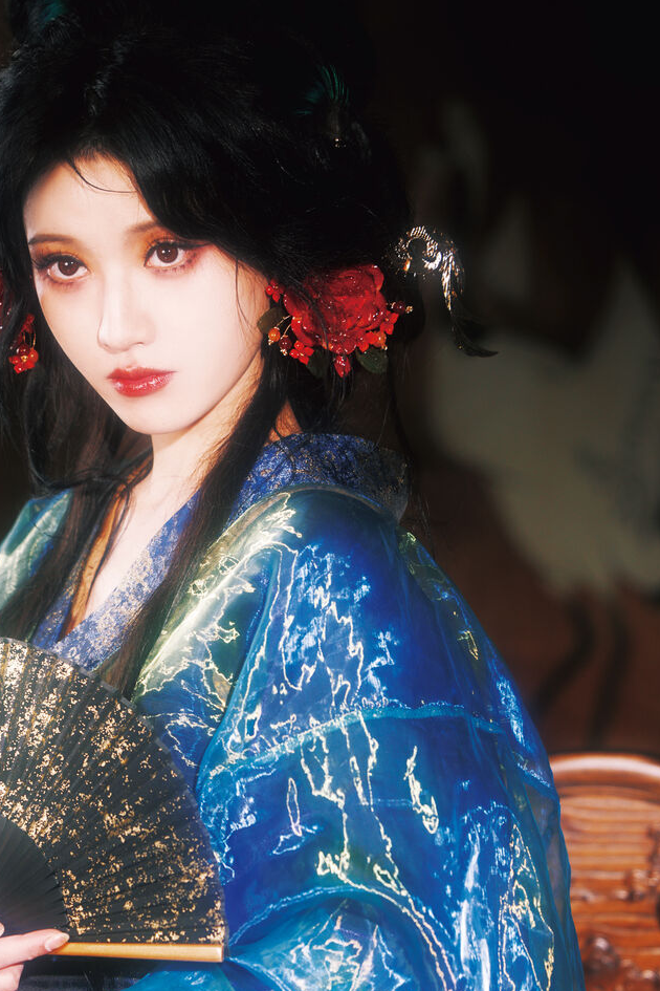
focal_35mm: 217
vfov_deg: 9.5
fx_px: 5967
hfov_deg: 6.3
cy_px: 715
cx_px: 53
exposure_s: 1/100
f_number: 3.2
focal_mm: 115
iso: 250
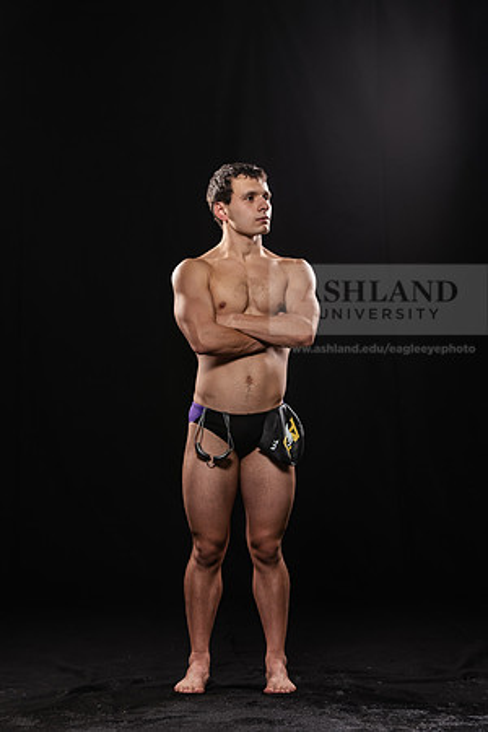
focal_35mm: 95
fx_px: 1932
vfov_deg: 21.5
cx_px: 244
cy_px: 366
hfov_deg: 14.4
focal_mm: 95
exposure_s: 1/200
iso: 400
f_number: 6.3
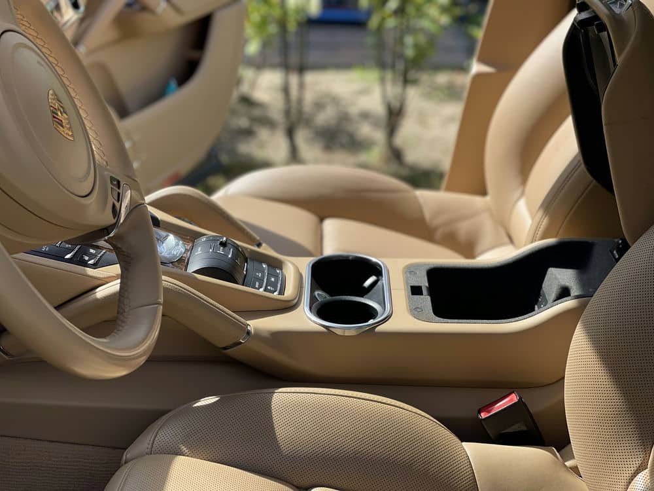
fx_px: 1209
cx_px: 327
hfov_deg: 30.3
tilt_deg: -20.5
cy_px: 246
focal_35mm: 64
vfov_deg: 22.9
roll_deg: +0.4
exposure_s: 1/469
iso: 32
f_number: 2.2
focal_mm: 7.5
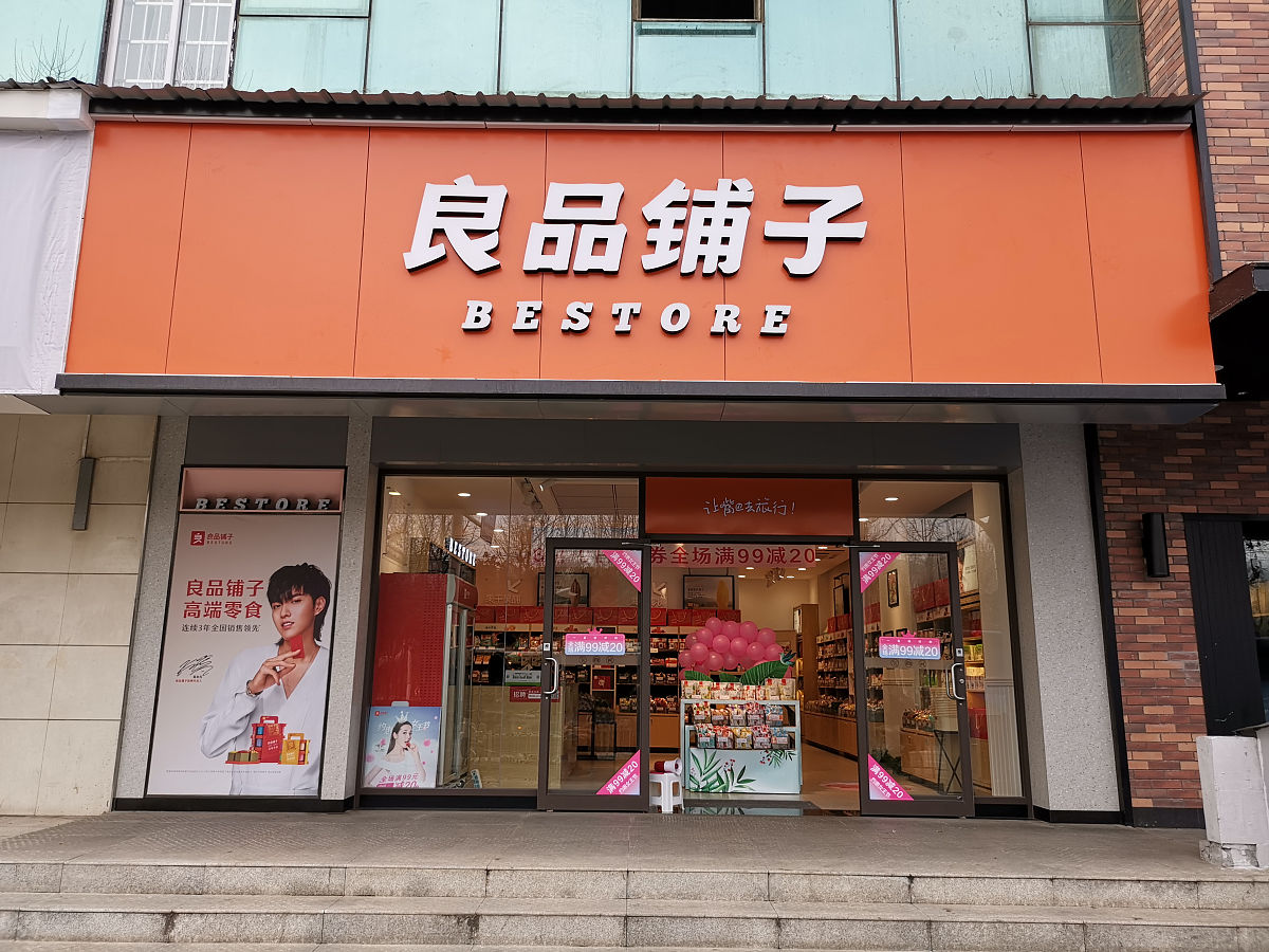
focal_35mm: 27
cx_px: 634
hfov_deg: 65.3
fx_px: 990
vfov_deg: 51.4
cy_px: 476
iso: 50
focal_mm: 3.95
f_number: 1.8
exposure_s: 1/490
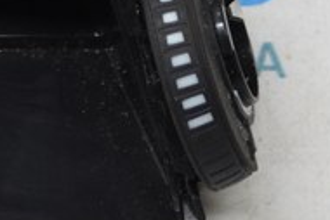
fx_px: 2376
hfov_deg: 7.9
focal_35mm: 259
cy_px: -252
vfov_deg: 5.2
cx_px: 132
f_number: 4.8
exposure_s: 1/80
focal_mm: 32
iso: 400
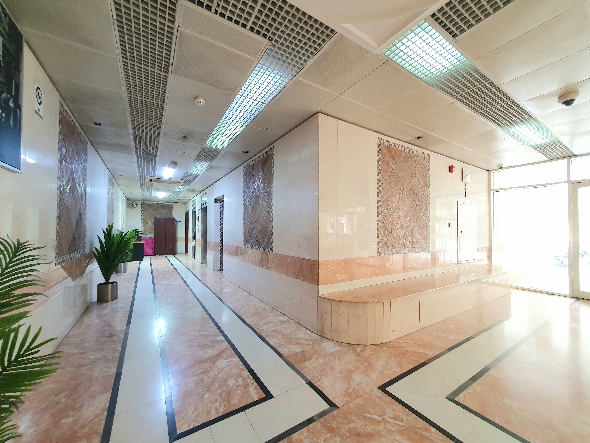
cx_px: 295
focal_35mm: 13
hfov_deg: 106.2
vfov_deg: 89.9
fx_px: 222
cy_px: 222
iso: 400
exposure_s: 1/33
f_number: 2.2
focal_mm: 1.8
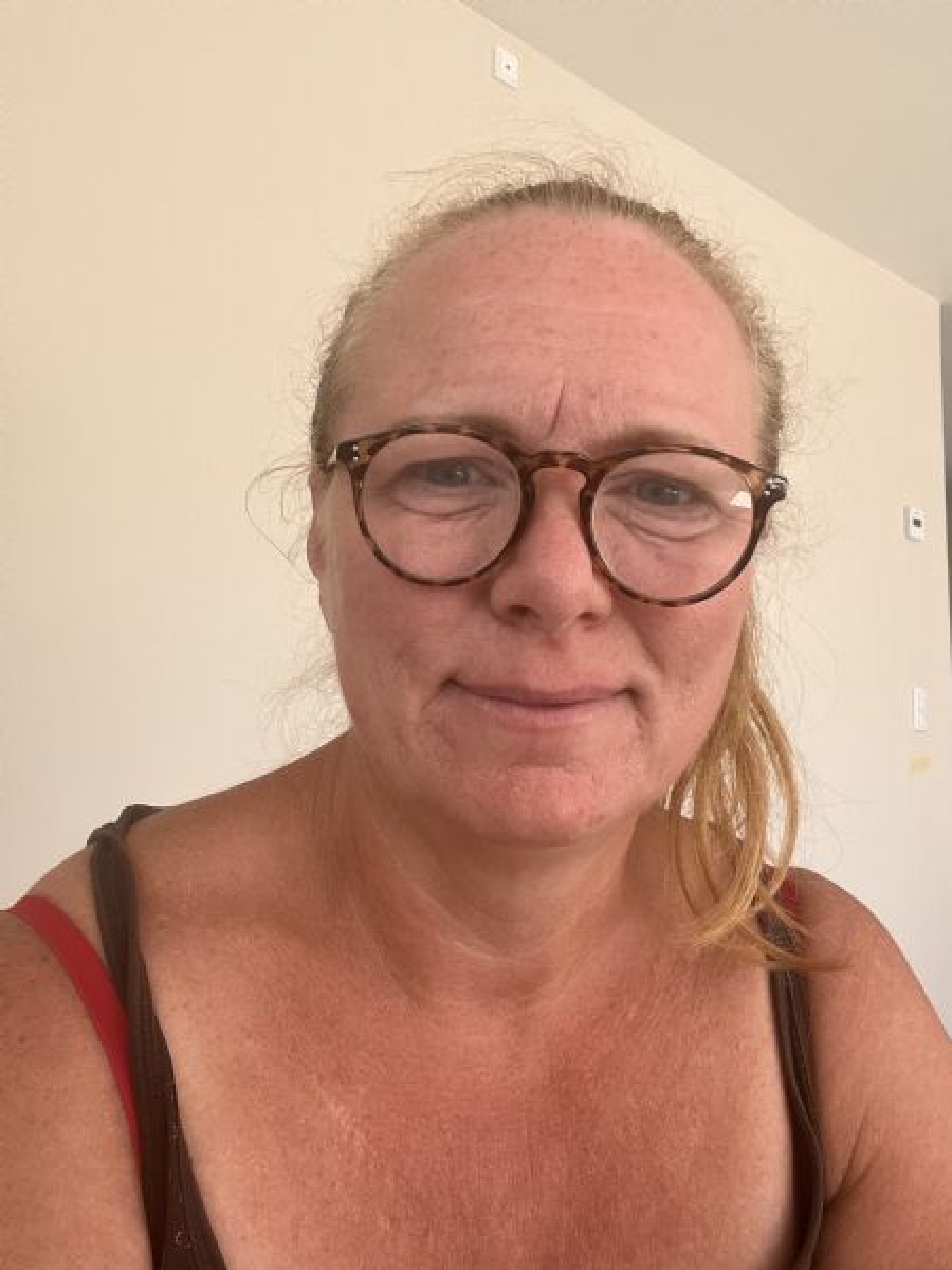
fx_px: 1100
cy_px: 635
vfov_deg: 60.0
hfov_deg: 46.8
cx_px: 476
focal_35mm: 30
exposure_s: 1/121
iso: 50
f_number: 2.2
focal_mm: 2.71
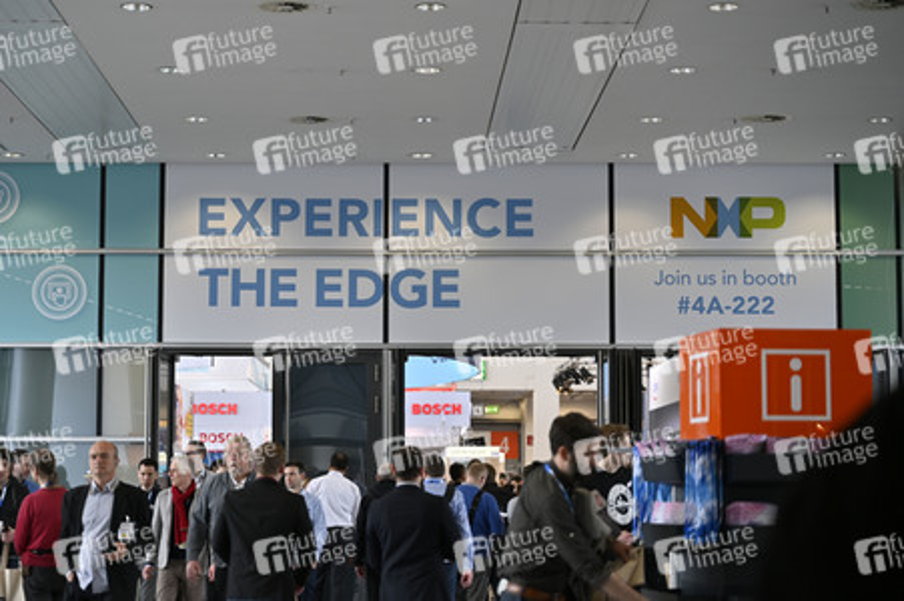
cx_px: 452
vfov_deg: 18.2
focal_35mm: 75
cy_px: 300
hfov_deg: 27.0
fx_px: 1882
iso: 250
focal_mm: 75
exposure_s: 1/200
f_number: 2.8
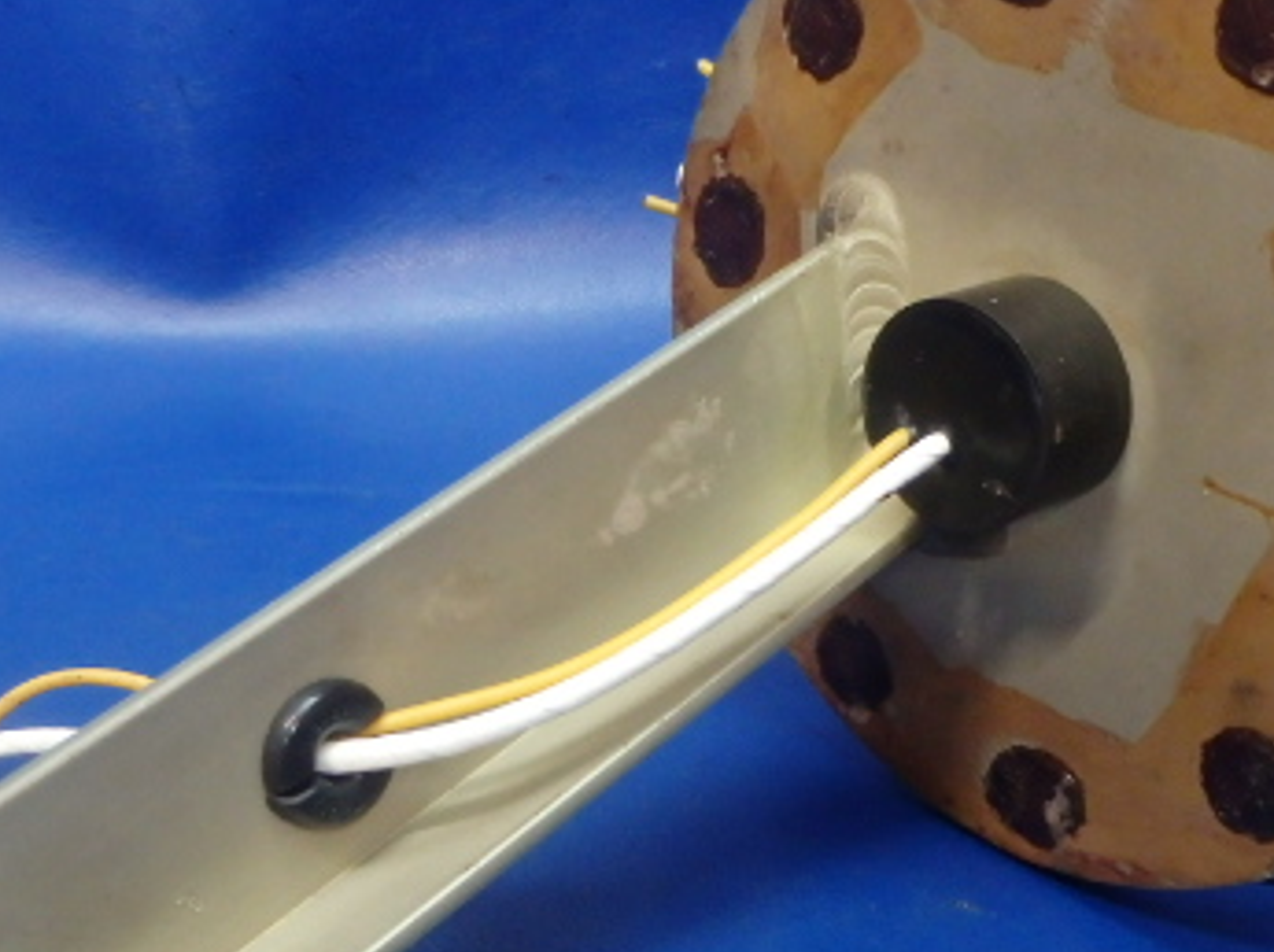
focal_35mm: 52
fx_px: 1912
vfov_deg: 27.8
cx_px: 583
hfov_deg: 36.8
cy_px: 616
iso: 800
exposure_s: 1/30
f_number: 3.9
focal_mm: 5
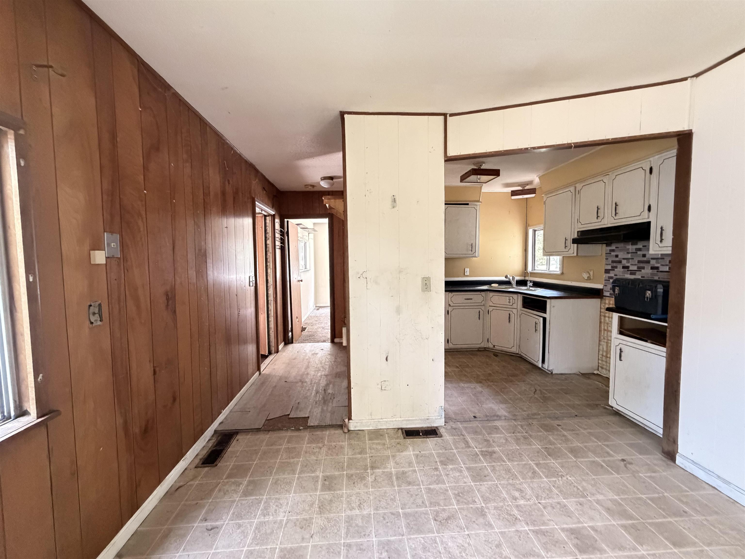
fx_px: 301
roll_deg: +1.6
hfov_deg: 102.1
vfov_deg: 85.7
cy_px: 280
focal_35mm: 14
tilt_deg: -2.7
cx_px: 372
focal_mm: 2.22
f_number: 2.2
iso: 800
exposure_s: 1/60
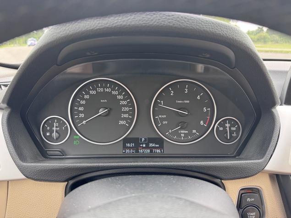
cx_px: 146
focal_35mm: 24
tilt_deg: -18.0
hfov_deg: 71.6
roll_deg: +0.4
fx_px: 202
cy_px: 109
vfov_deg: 56.8
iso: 160
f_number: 1.78
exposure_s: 1/121
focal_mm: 6.76
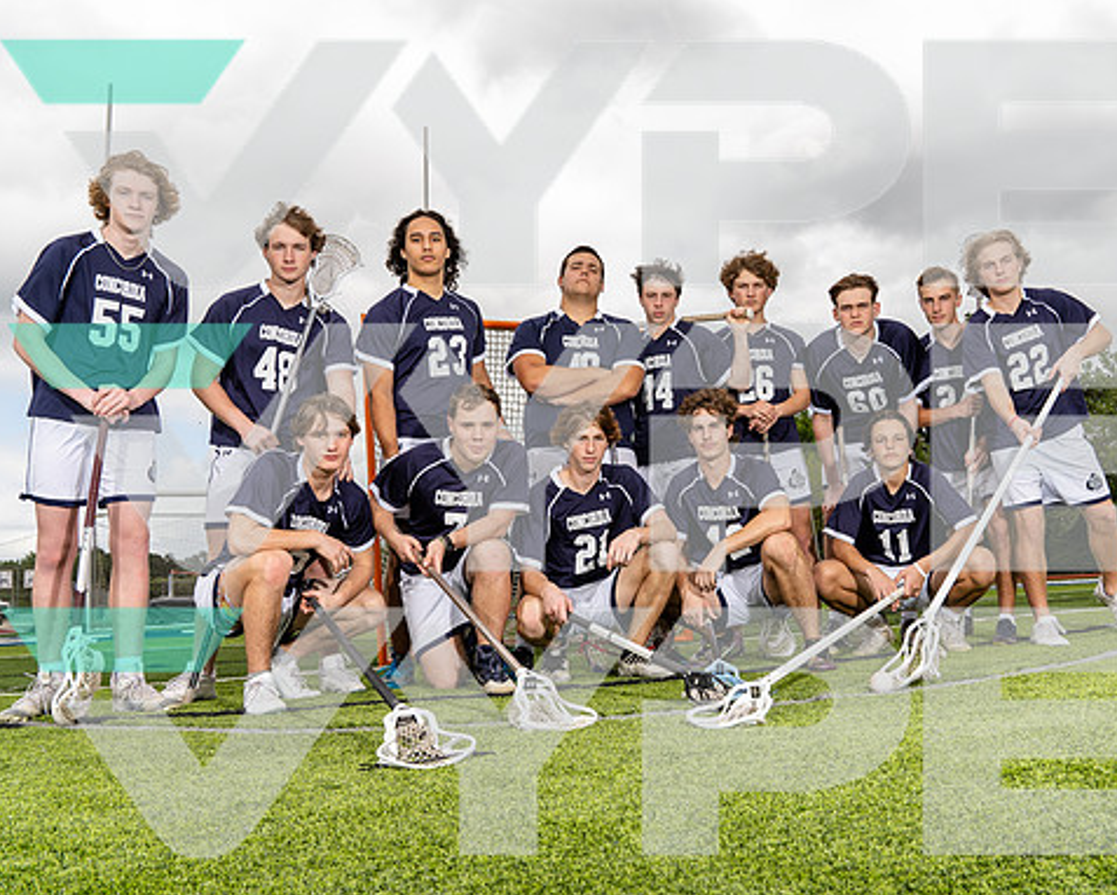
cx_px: 644
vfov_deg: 50.0
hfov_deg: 60.1
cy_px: 449
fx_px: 959
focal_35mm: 29
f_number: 9
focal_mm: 24
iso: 250
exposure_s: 1/250
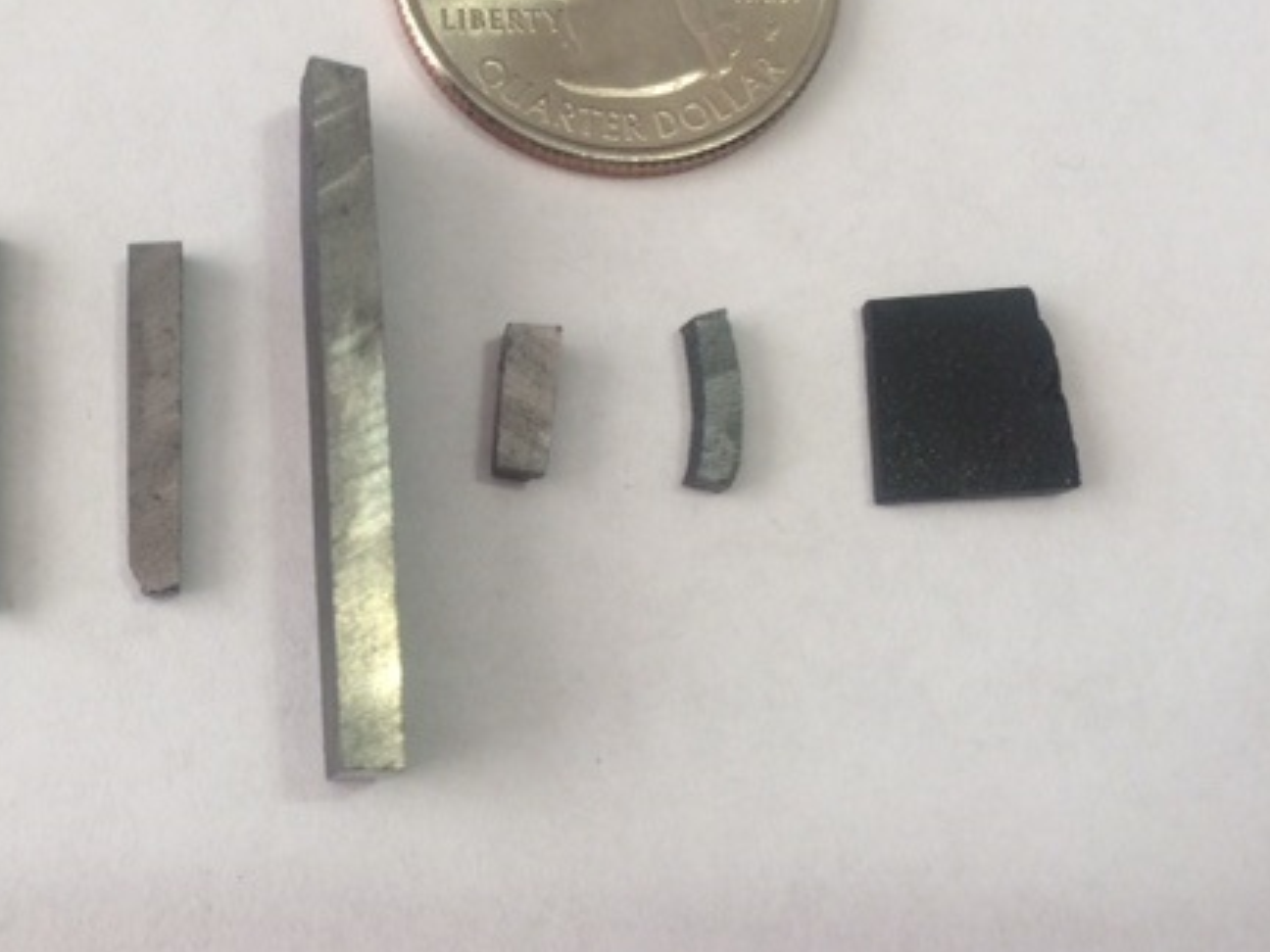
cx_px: 353
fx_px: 1578
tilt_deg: -73.5
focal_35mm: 43
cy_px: 373
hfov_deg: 42.8
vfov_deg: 33.5
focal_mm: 4.15
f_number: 2.2
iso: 40
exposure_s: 1/40
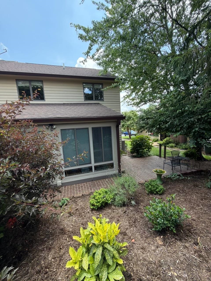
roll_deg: +3.1
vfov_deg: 102.1
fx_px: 114
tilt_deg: -8.4
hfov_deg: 85.7
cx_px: 106
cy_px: 140
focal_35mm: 14
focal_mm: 2.22
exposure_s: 1/233
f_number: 2.2
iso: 50
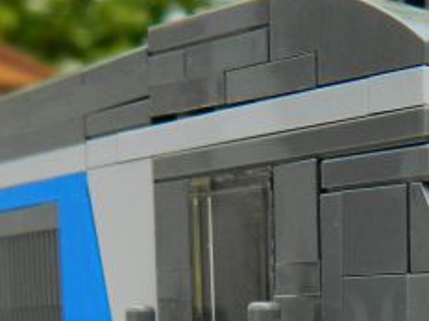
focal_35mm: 107
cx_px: 444
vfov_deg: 12.9
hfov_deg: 17.9
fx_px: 1326
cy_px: 526
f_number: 3.2
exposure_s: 1/400
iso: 80
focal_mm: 5.6
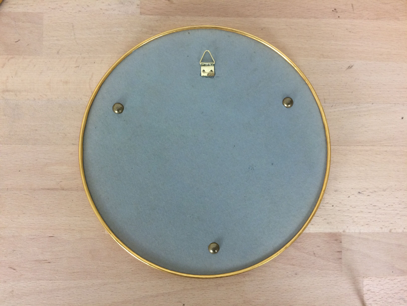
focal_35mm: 29
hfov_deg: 61.7
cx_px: 204
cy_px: 153
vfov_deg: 48.2
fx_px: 341
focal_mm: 4.15
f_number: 2.2
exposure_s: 1/33
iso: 80
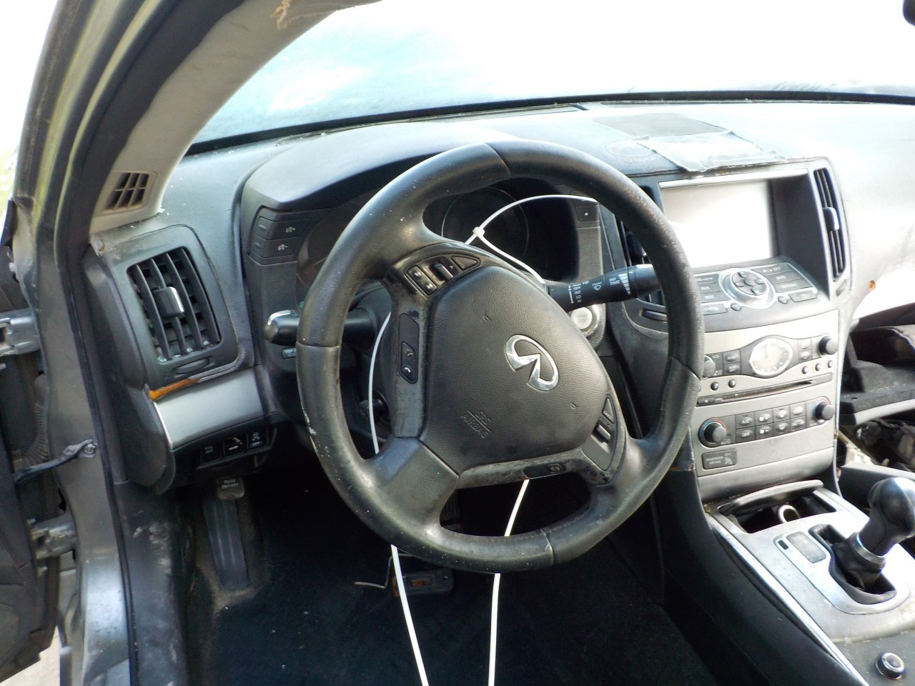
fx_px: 793
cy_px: 343
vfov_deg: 46.8
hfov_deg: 60.0
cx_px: 458
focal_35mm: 30
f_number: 3.3
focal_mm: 4.1
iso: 250
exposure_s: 1/30
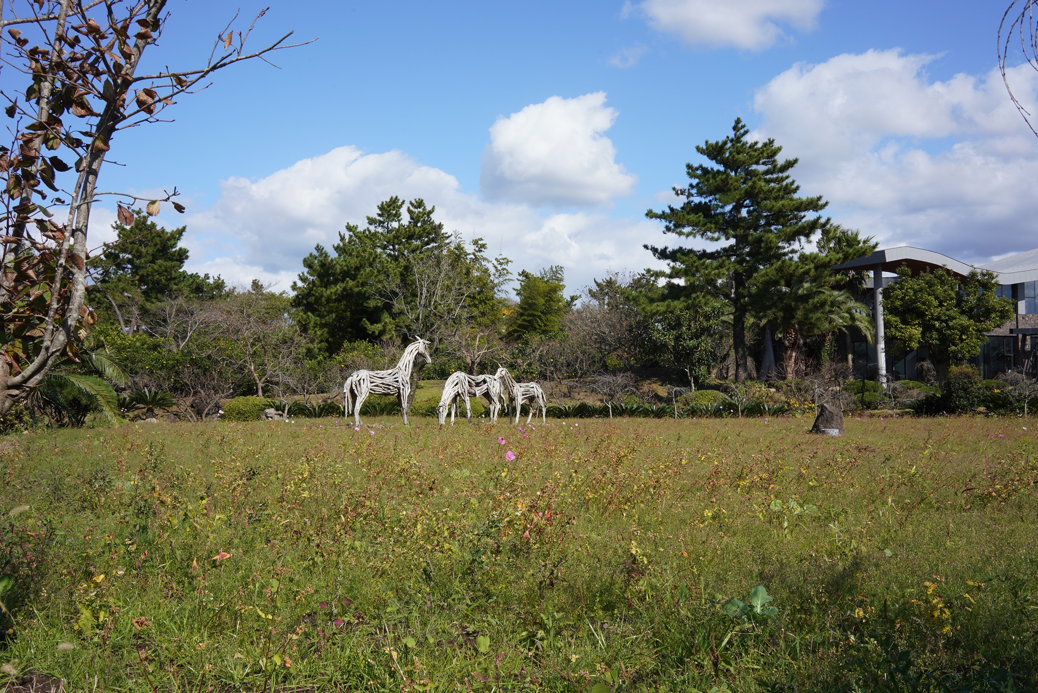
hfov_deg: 54.4
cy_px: 346
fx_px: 1009
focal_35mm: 35
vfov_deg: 37.9
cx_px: 519
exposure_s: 1/100
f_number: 18
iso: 200
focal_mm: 35
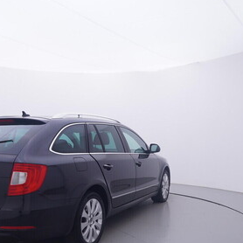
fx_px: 301
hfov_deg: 43.6
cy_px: 154
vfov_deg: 43.6
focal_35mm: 38
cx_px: 90
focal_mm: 15
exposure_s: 1/80
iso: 200
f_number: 5
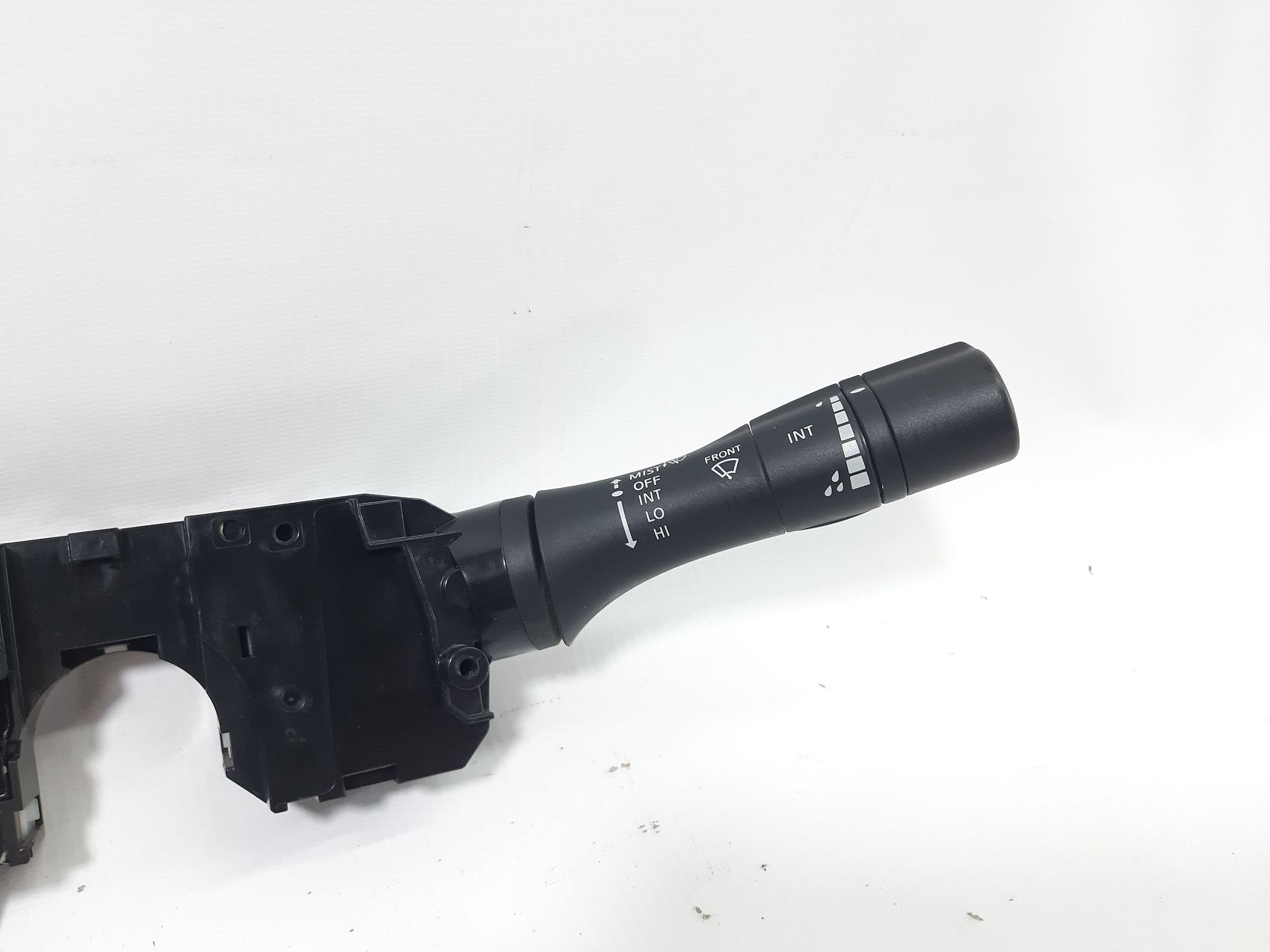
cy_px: 476
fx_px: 991
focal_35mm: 27
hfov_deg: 65.3
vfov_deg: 51.3
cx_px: 635
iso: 80
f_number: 1.7
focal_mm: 3.93
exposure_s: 1/50
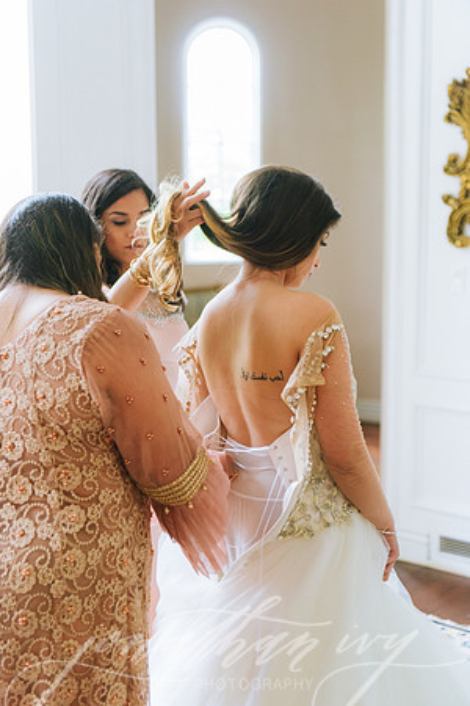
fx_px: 1018
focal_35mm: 52
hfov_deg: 26.0
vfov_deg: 38.2
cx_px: 235
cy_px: 353
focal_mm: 52
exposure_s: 1/125
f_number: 2.8
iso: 2000
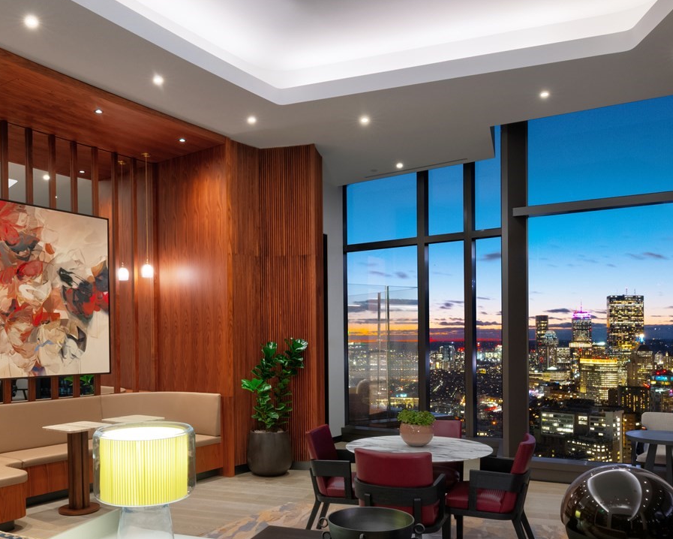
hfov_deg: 58.5
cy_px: 347
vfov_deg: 47.9
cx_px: 283
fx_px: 598
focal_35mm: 30
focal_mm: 14
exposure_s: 6
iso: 800
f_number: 11
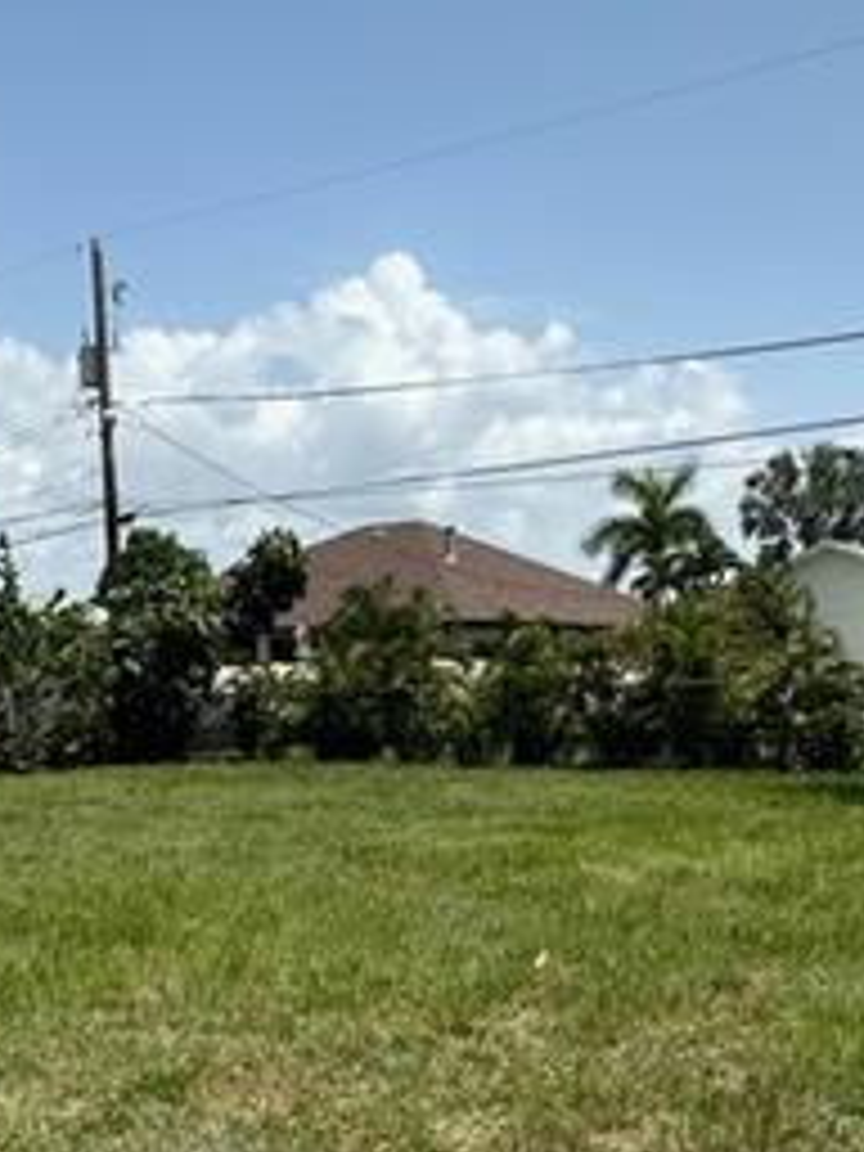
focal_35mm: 42
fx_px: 1398
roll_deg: +0.1
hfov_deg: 34.3
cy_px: 878
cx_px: 436
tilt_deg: -7.1
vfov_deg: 43.2
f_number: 2.2
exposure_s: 1/2451
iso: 50
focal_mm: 2.22
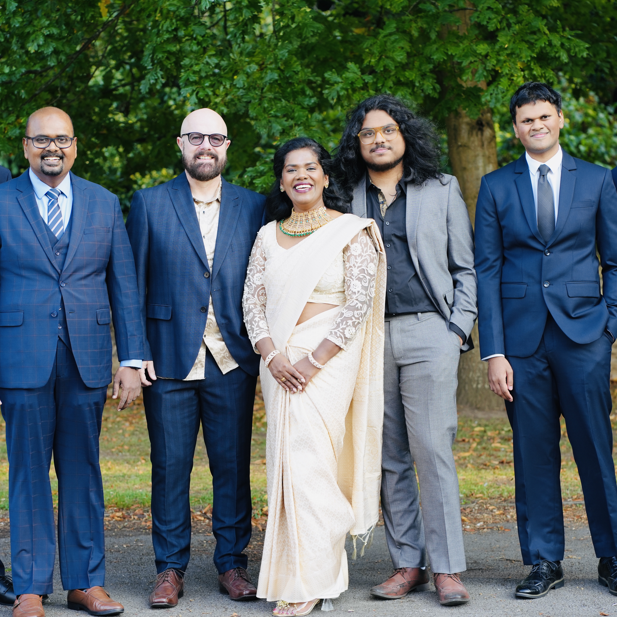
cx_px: 298
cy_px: 308
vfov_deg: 16.0
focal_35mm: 109
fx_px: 2198
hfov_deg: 16.0
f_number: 4
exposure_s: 1/160
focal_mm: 85
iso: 200
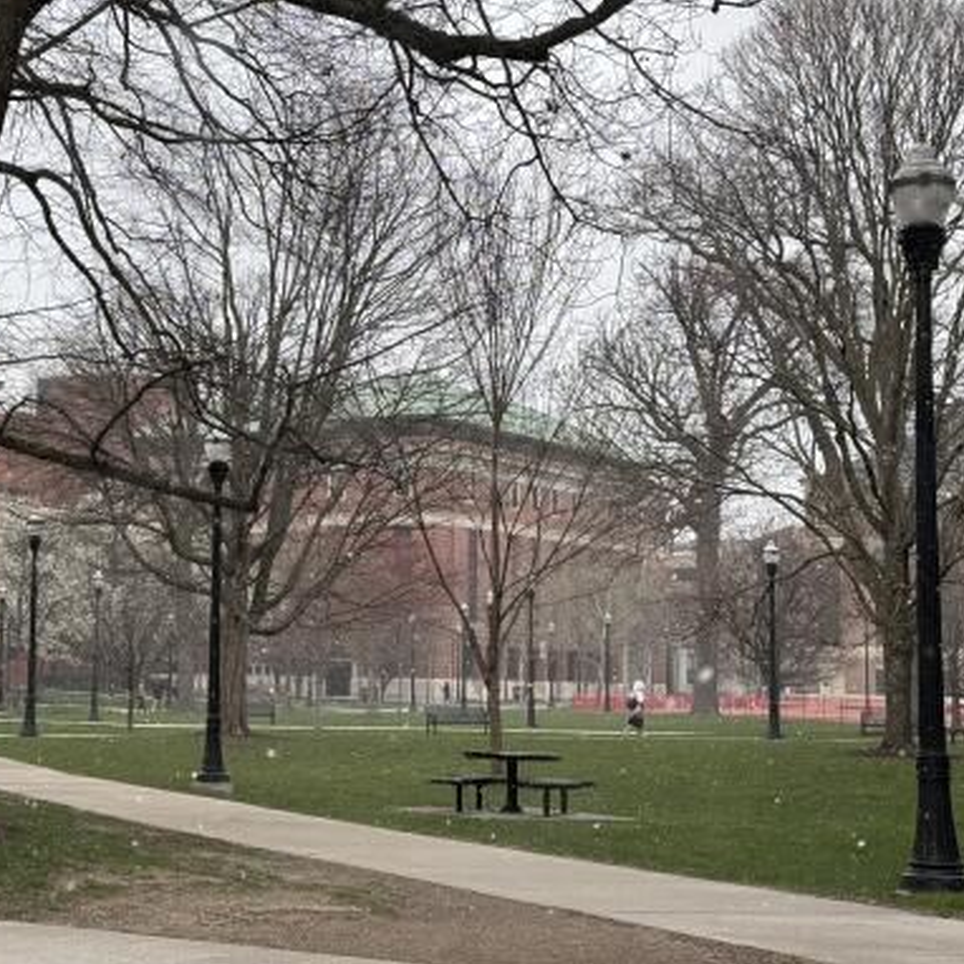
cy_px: 401
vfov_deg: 24.3
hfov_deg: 24.1
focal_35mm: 71
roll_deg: -0.9
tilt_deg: +7.3
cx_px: 250
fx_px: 2237
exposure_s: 1/593
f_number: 1.78
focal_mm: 6.86
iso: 64
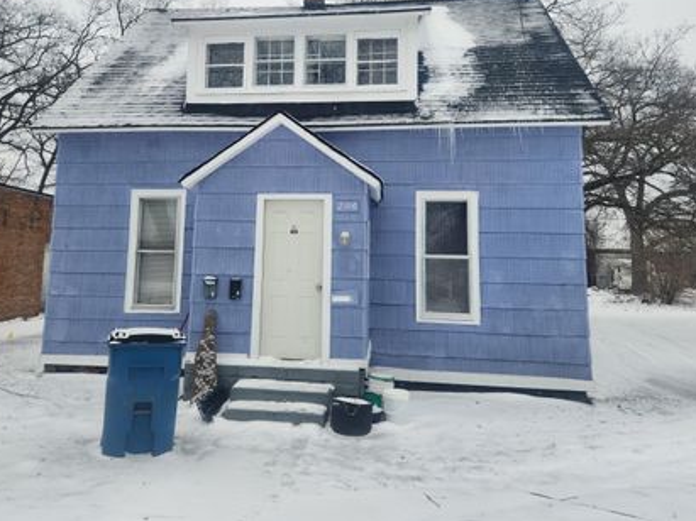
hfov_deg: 63.3
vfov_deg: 49.4
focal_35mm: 28
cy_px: 211
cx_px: 317
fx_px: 563
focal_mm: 5.4
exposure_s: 1/563
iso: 20
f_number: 1.8
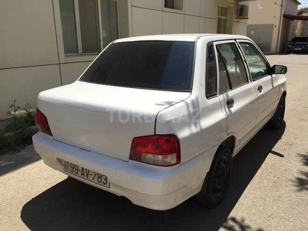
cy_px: 116
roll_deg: -1.5
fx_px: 258
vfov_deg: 48.2
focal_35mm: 29
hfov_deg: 61.7
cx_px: 154
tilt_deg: -13.0
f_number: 2.2
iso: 32
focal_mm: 4.15
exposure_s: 1/2639
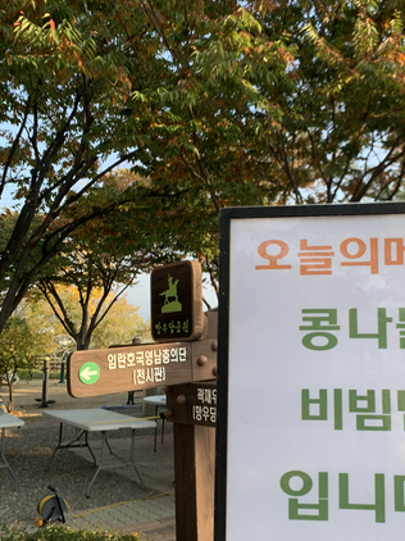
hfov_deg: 38.0
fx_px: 578
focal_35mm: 37
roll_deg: -1.3
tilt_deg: +8.5
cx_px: 286
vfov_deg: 50.2
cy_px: 270
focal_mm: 4.25
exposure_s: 1/351
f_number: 1.8
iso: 25
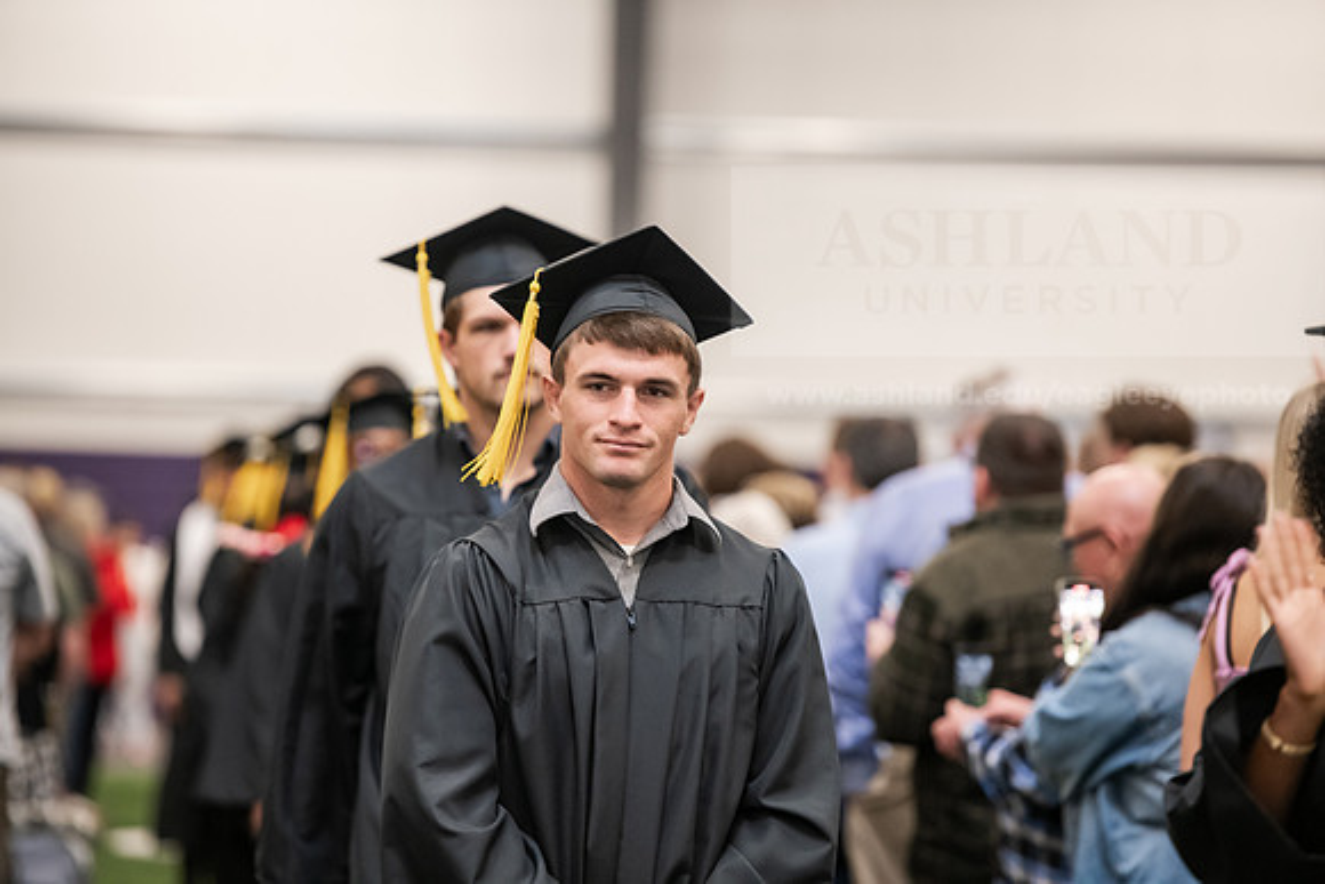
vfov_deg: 7.6
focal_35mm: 180
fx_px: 6626
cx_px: 662
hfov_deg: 11.4
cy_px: 442
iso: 2500
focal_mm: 180
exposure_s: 1/200
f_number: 3.2
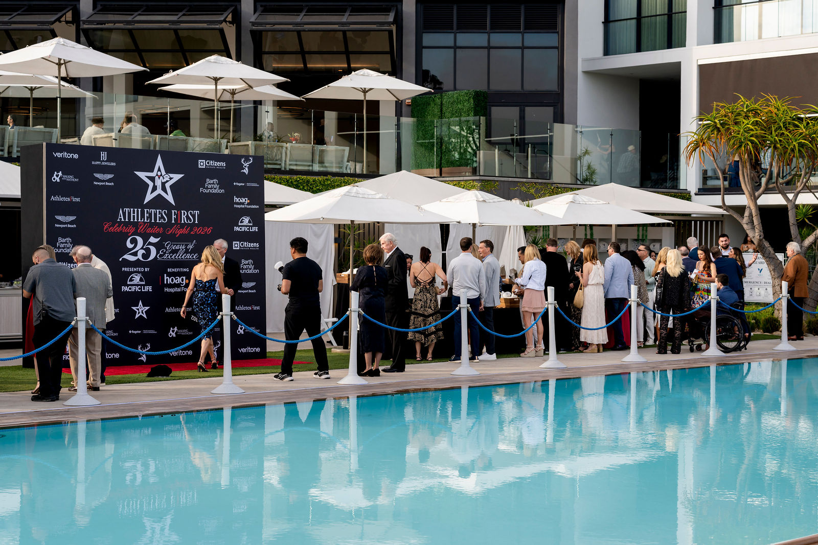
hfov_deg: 31.1
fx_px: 1470
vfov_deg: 21.0
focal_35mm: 65
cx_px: 409
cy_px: 272
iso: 200
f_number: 5
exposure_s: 1/500
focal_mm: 60
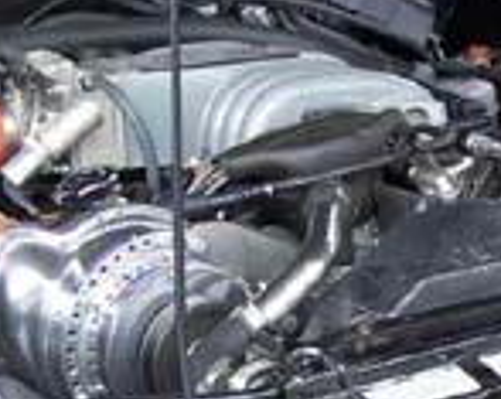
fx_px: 2057
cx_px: 361
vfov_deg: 11.0
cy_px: 356
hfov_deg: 13.8
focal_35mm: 139
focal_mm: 6.3
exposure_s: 1/160
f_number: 2.8
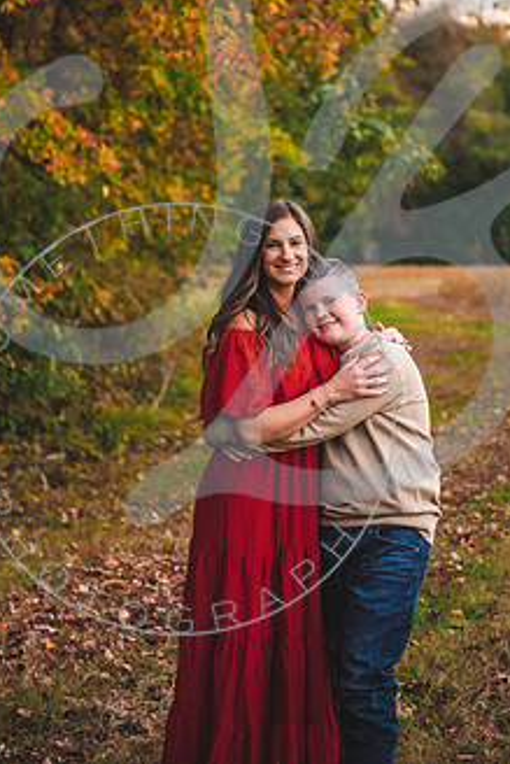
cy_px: 242
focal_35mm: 96
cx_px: 284
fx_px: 2038
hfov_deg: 14.3
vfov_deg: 21.1
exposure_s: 1/200
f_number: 2.8
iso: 1000
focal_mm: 70
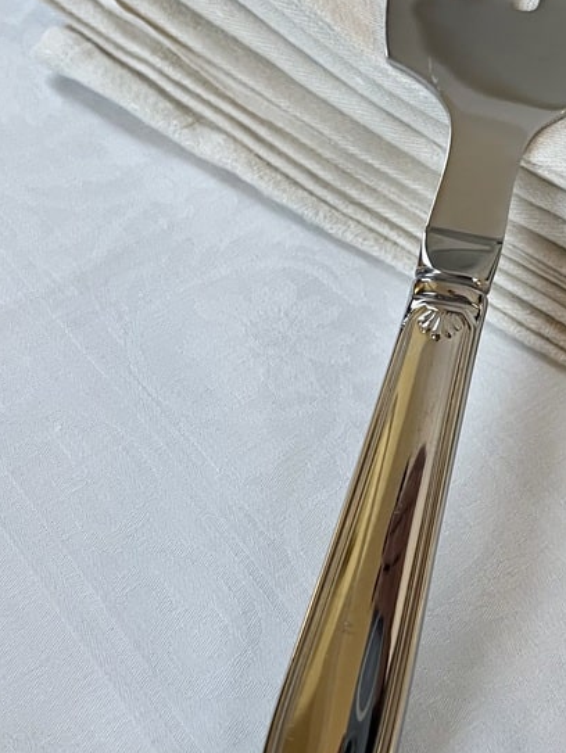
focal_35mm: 49
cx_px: 449
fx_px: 1067
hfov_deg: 29.1
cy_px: 388
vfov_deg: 38.9
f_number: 1.5
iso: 250
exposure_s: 1/50
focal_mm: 5.7
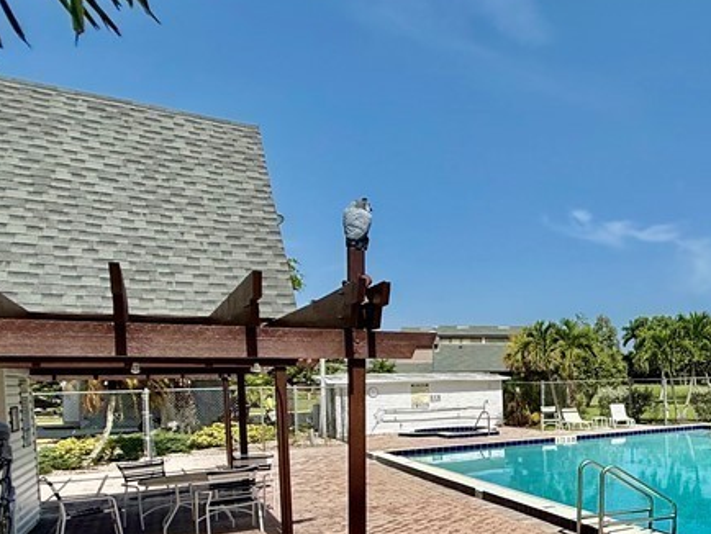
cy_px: 396
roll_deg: +0.3
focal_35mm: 33
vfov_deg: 41.8
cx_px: 778
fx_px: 678
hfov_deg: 43.3
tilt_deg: -1.9
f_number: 2.2
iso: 50
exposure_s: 1/3891
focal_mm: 2.22
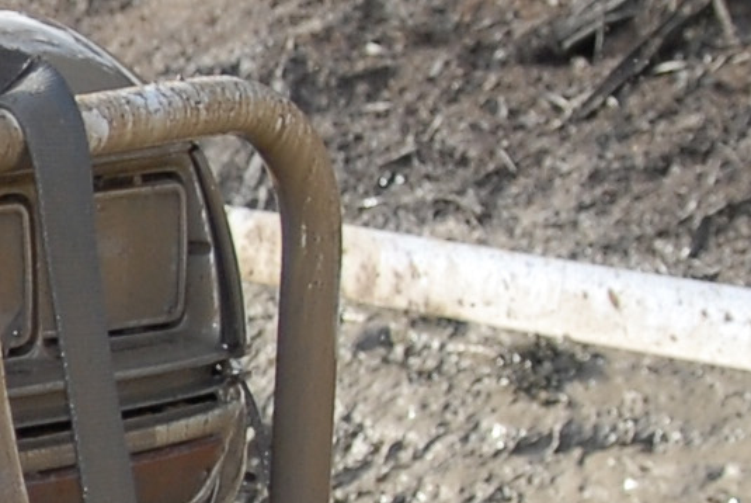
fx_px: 5213
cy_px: 753
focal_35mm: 250
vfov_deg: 5.5
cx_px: -1078
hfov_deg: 7.7
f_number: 2.8
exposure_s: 1/1000
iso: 250
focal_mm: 23
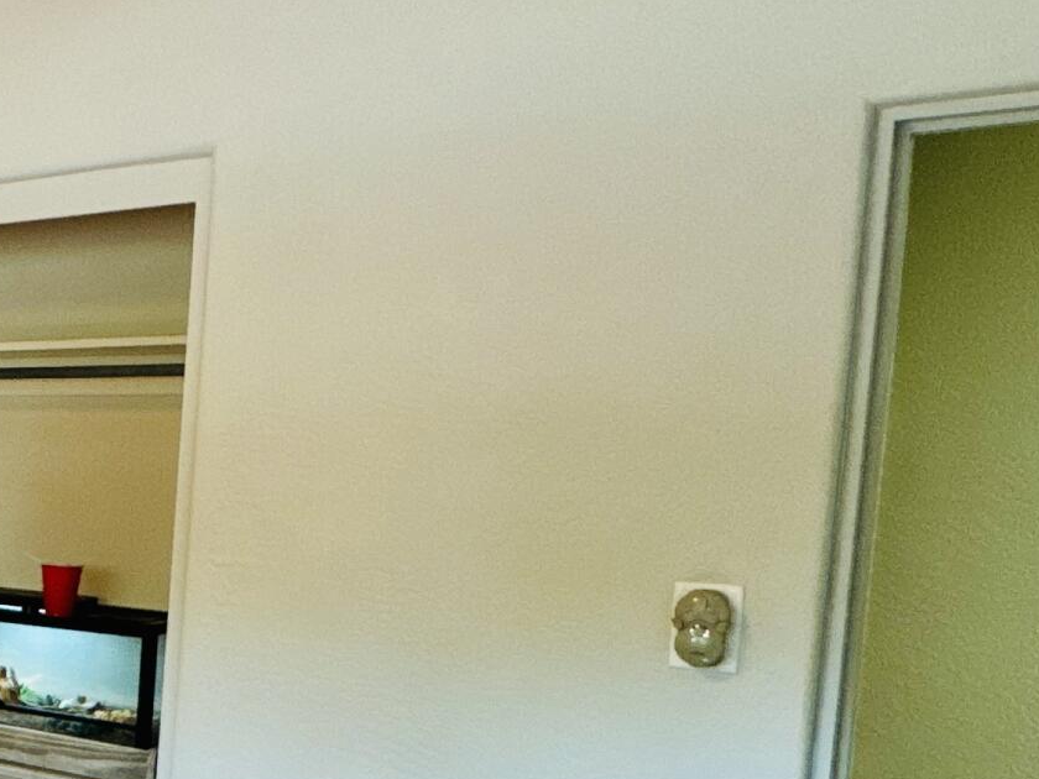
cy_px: 576
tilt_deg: -5.4
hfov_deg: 28.0
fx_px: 1501
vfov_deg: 28.7
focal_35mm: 50
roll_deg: -2.5
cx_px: -458
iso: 320
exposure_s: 1/120
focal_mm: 2.22
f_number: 2.2
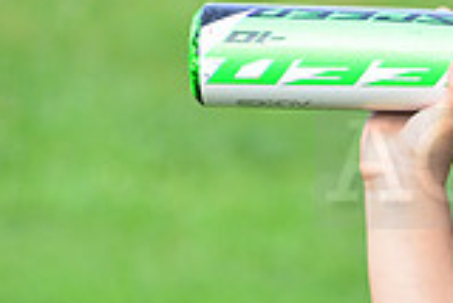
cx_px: 790
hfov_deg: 3.3
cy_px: 146
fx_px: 7758
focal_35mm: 616
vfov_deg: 2.2
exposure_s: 1/200
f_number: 5.6
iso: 320
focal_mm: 170
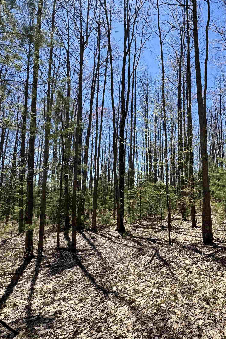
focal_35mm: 20
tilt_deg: +6.3
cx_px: 176
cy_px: 168
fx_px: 188
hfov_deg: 57.9
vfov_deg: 84.0
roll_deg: +1.1
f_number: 2.2
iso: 40
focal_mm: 2.22
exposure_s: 1/858
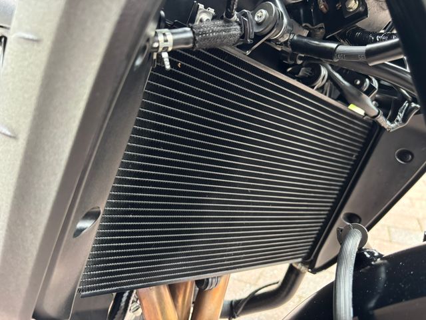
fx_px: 320
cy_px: 160
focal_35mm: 26
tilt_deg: -11.8
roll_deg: -1.3
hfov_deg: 67.3
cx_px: 213
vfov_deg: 53.1
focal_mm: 5.96
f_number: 1.6
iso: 400
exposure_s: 1/60
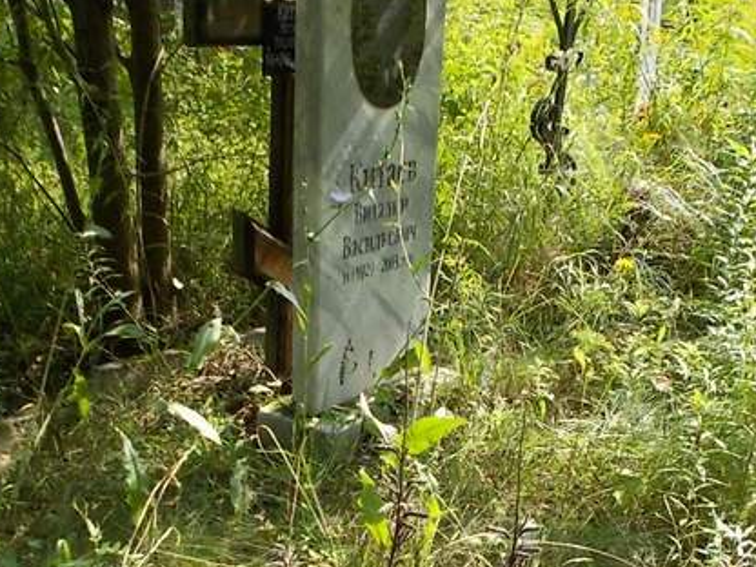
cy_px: 443
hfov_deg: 38.2
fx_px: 1092
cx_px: 380
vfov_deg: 28.6
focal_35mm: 50
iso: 80
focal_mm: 4.6
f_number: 3.2
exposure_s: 1/250
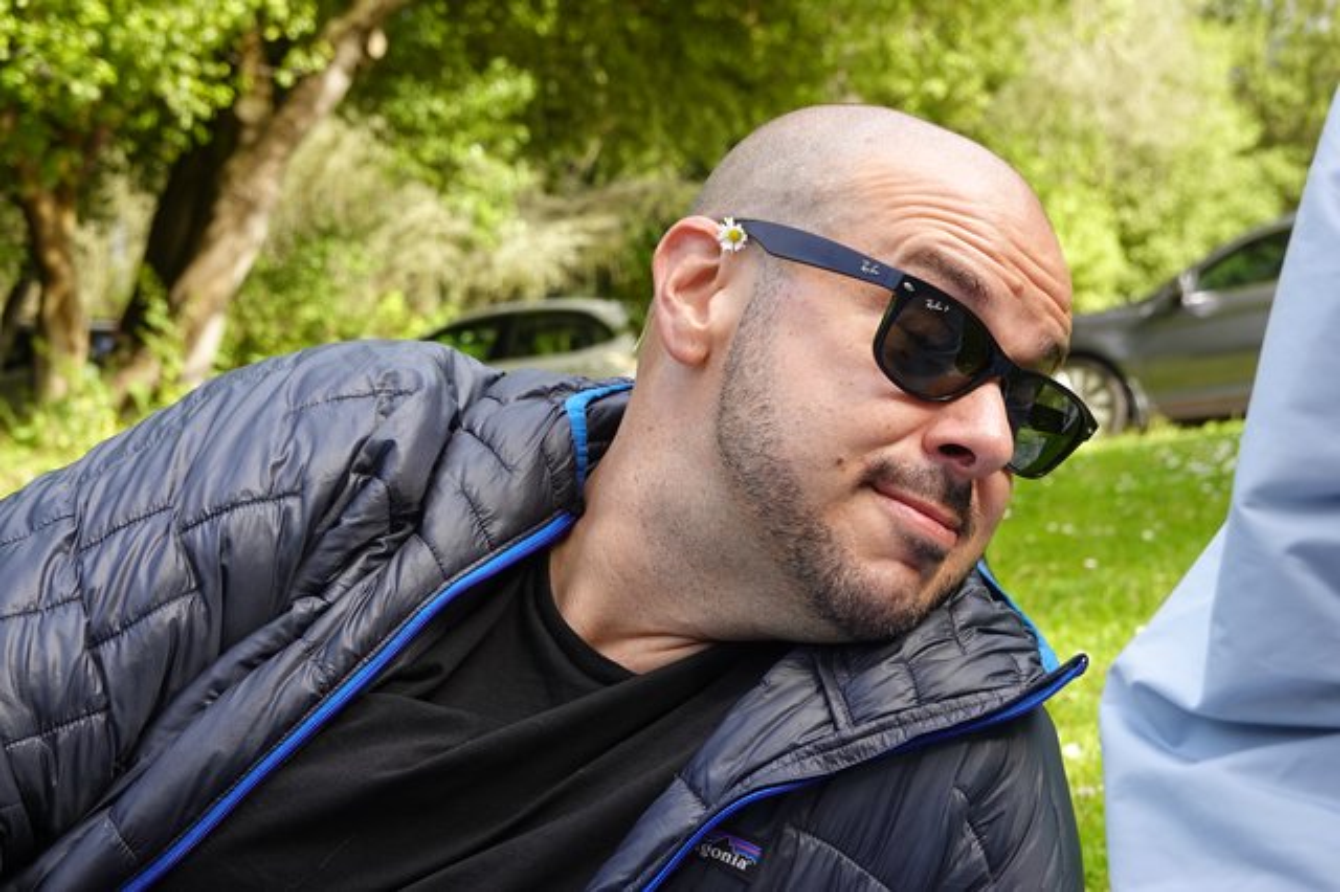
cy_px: 446
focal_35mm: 62
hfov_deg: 32.4
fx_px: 2306
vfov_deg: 21.9
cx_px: 670
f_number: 4
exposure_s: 1/125
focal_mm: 22.92
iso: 100
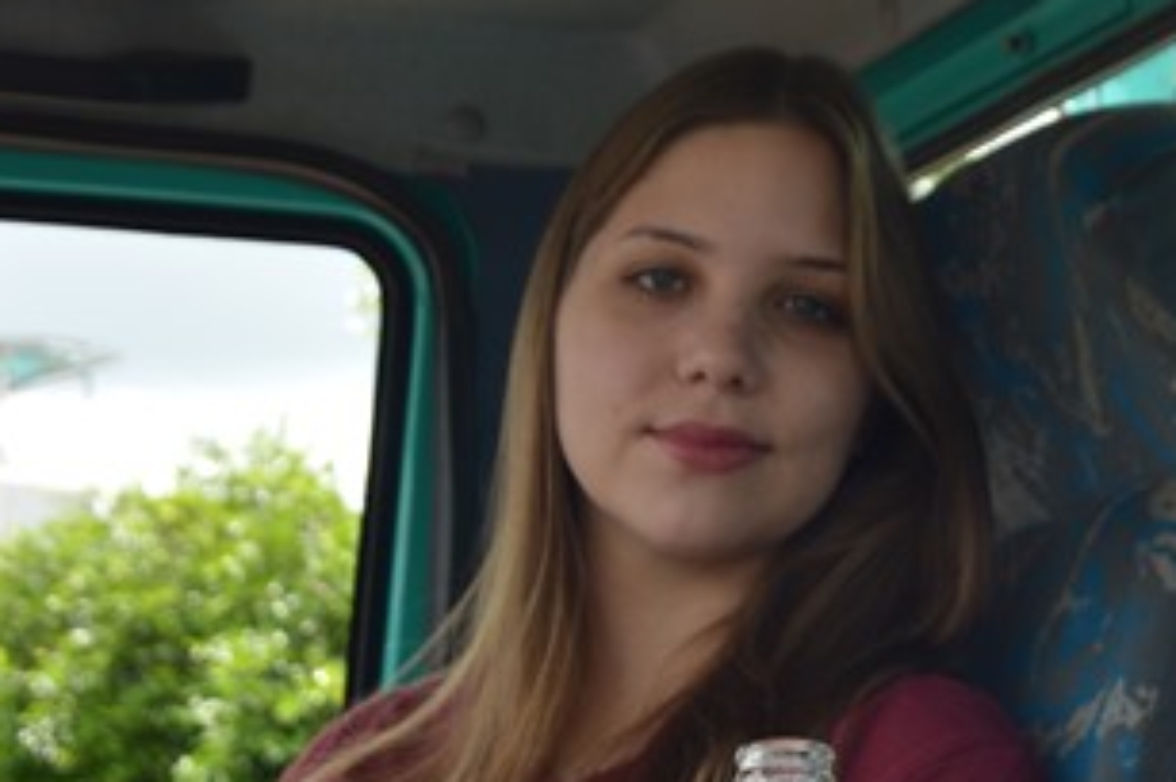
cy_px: 8
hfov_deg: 16.0
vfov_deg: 10.8
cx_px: 1245
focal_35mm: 125
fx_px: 4079
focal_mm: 32
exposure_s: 1/125
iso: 100
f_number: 5.6
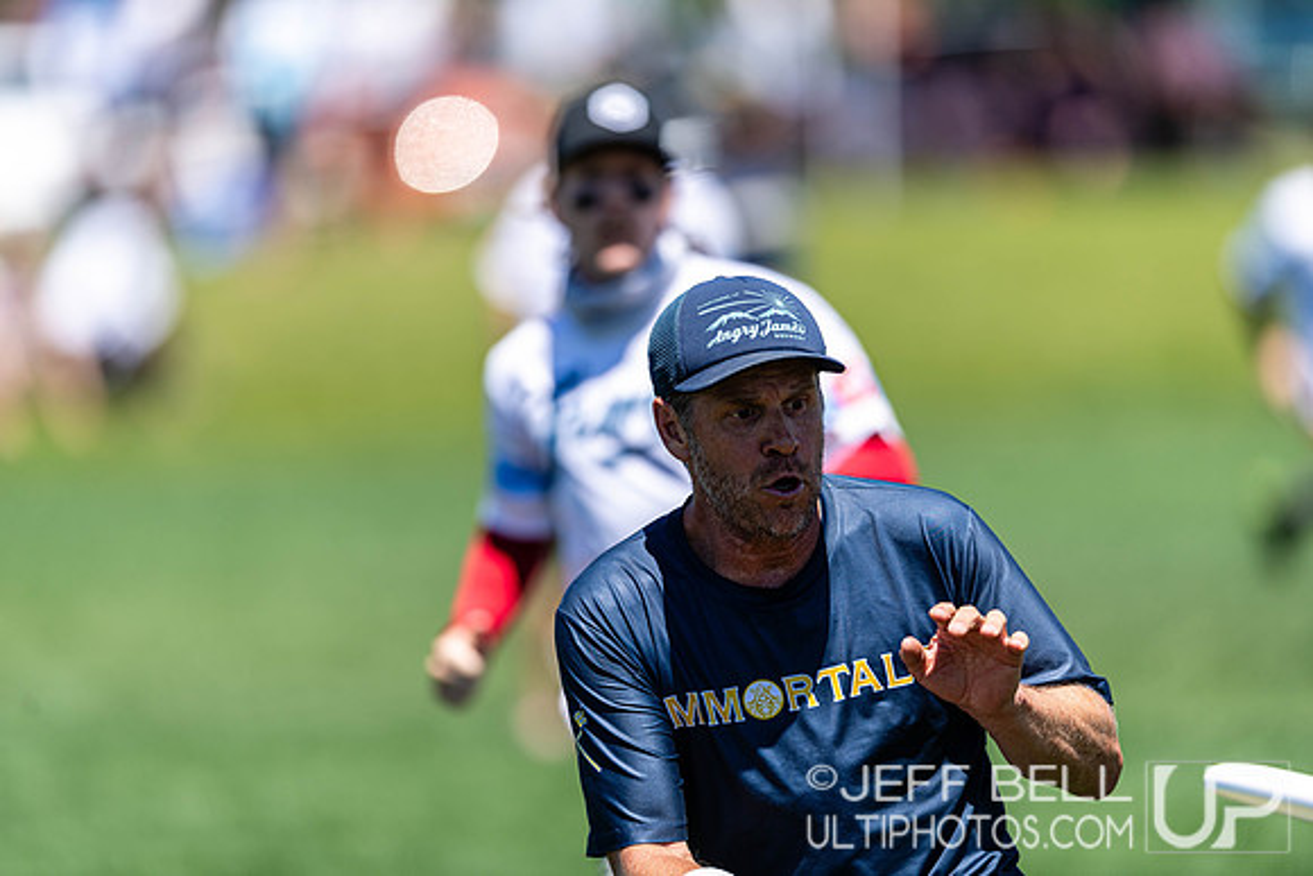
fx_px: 14592
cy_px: 438
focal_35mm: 400
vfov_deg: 3.4
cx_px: 656
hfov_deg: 5.2
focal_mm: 400
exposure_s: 1/1600
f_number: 2.8
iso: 100
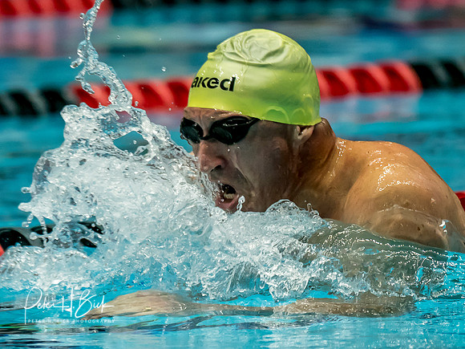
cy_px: 238
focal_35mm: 810
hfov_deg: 2.4
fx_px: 10883
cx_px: 268
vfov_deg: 1.8
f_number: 2.8
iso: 2000
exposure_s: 1/800
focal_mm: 200
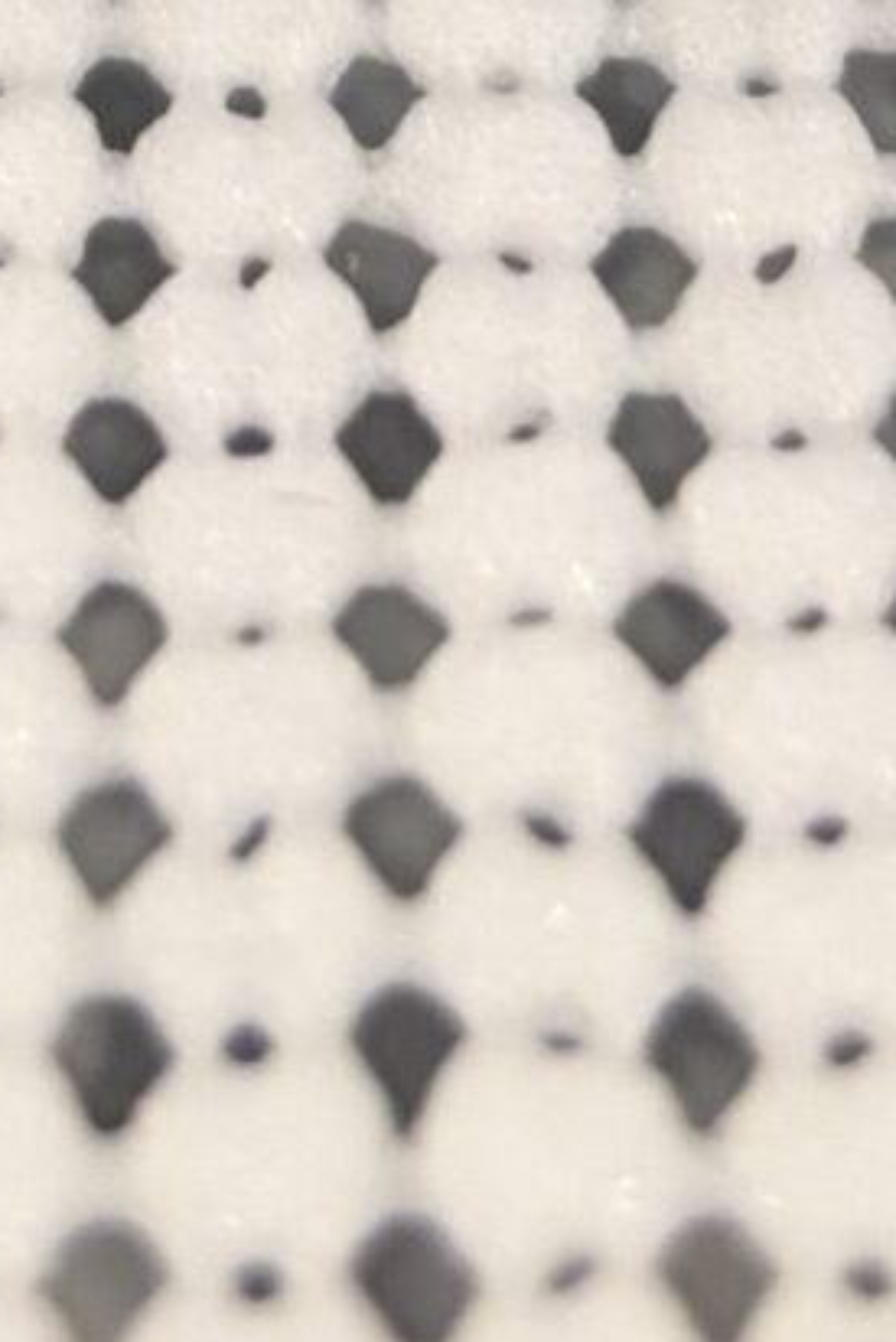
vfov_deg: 9.4
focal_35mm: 168
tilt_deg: -21.1
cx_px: 218
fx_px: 6266
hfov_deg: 8.2
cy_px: -2765
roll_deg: +0.3
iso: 250
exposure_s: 1/60
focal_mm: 5.96
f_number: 1.6
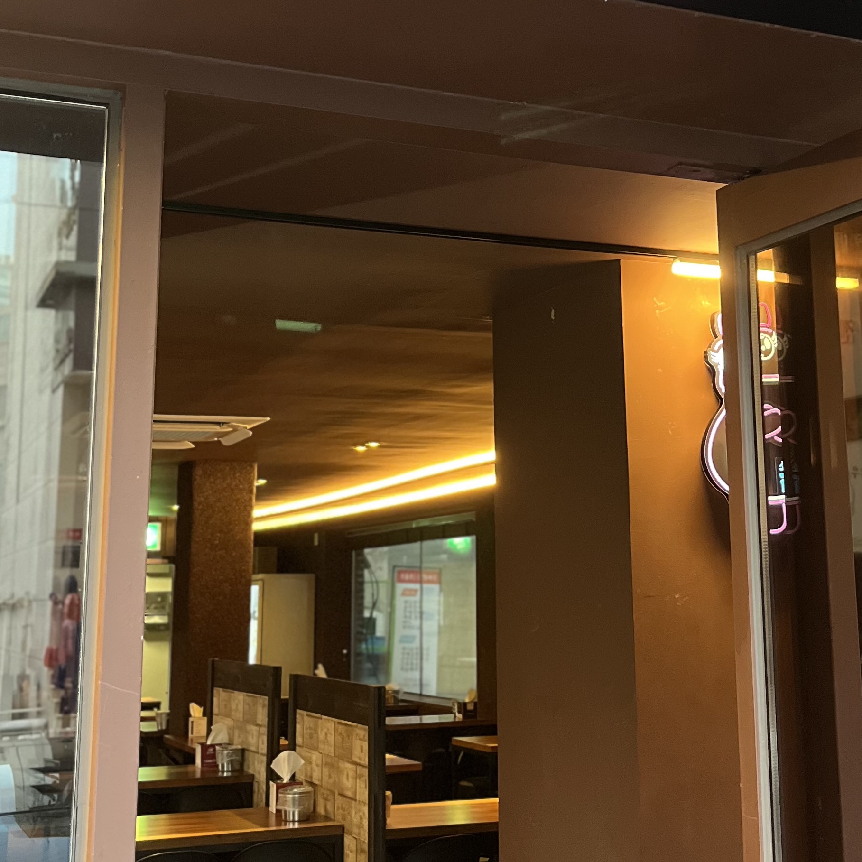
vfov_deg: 33.1
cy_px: 293
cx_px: 492
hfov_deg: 33.3
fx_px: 1437
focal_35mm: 51
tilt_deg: +12.2
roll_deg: +0.0
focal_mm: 5.1
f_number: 1.6
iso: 500
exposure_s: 1/60
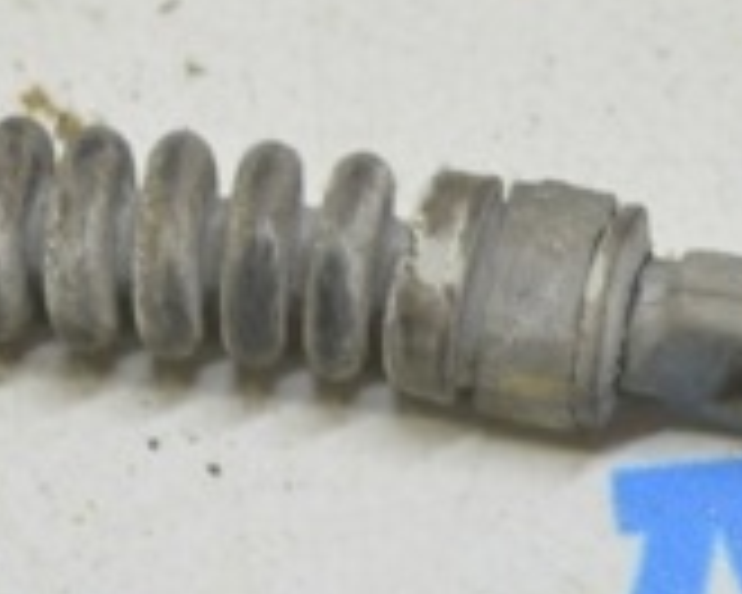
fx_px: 6584
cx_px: 9
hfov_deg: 6.4
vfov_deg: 5.2
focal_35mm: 300
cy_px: 412
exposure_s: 1/20
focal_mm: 55
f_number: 5.6
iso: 400
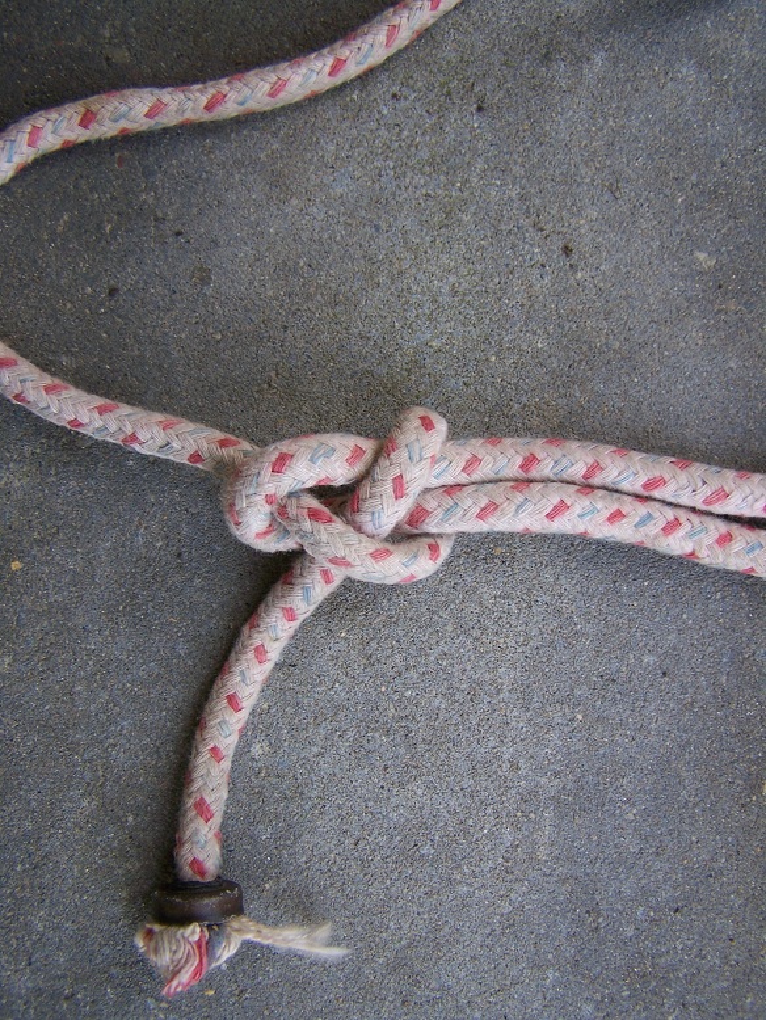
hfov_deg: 37.7
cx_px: 383
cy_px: 510
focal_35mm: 38
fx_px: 1121
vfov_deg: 49.0
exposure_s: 1/30
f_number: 2.8
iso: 64
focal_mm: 6.3
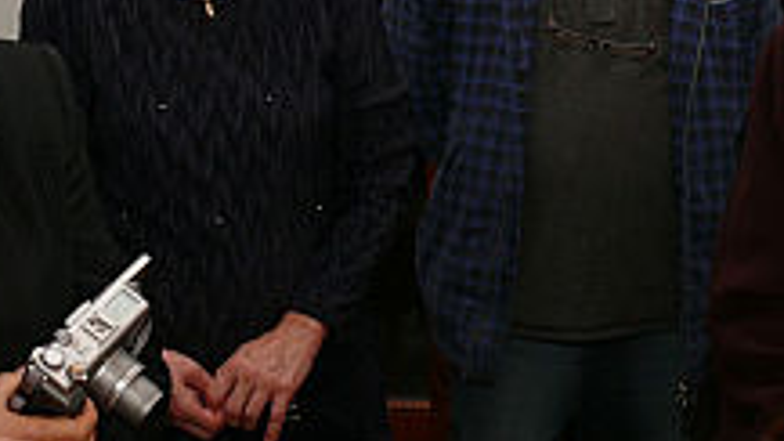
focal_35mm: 79
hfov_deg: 26.7
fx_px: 1642
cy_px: -58
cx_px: 499
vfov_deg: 14.9
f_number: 4
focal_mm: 7.4
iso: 100
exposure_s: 1/30
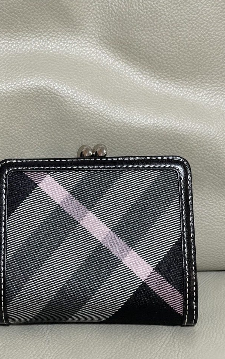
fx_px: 667
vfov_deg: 30.2
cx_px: 97
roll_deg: +0.7
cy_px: 180
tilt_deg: -33.4
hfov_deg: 19.1
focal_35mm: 68
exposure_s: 1/60
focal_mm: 7.5
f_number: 2.2
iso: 800
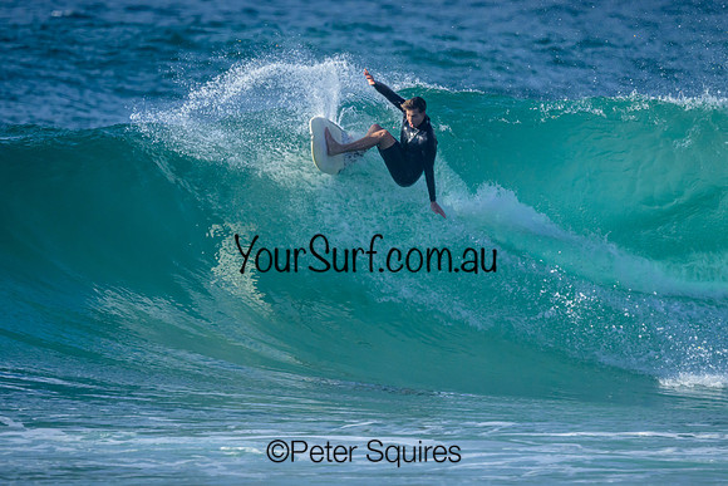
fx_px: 22111
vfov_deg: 1.3
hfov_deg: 1.9
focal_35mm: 1093
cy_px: 313
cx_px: 399
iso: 1100
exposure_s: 1/3200
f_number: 8
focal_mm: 800
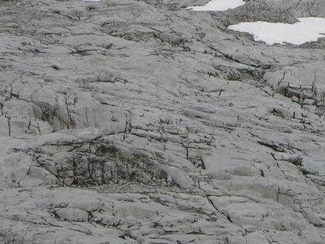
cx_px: 395
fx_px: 2534
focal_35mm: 270
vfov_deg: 5.5
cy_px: 54
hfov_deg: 7.3
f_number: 5.1
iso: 50
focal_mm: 25.4
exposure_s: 1/383
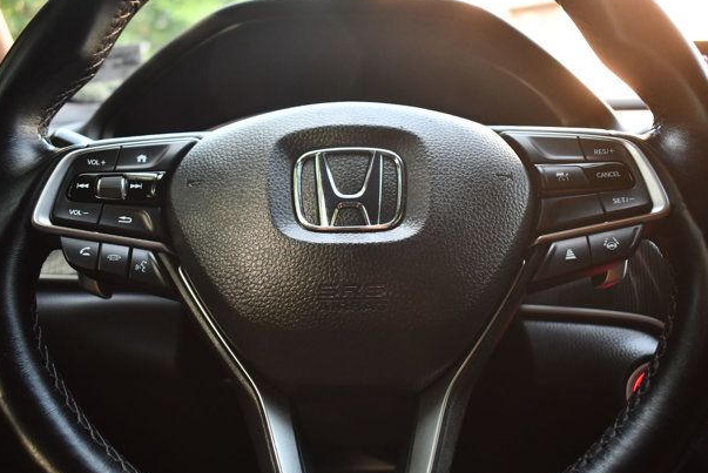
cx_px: 350
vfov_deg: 37.9
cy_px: 234
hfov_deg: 54.4
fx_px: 689
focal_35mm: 35
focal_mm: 22
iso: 1000
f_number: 3.8
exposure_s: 1/125
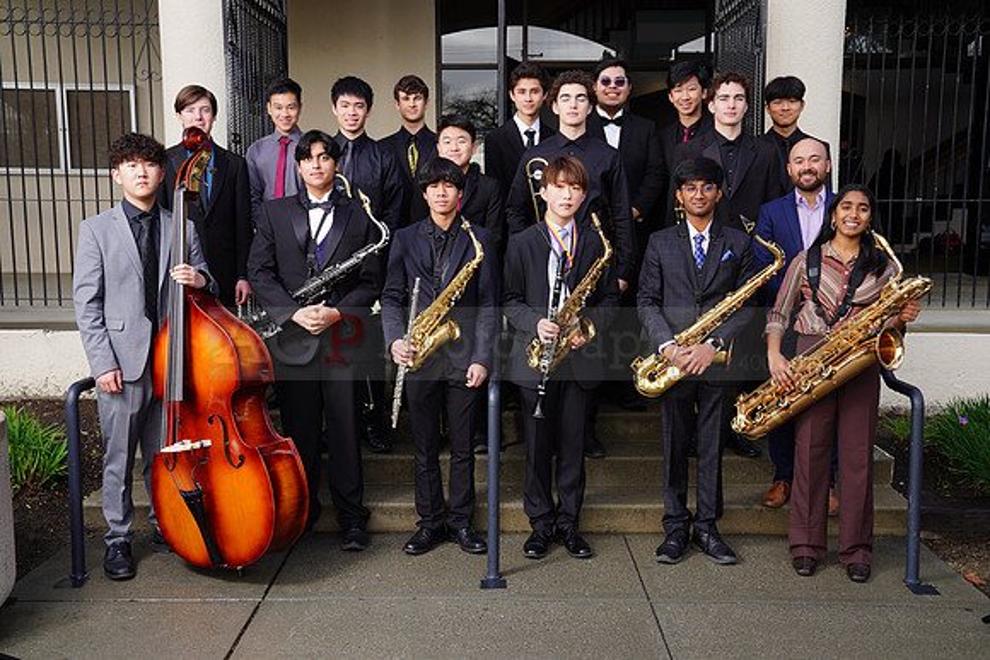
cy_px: 330
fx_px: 1045
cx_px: 495
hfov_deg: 50.7
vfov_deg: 35.1
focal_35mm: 38
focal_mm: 38
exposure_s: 1/200
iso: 200
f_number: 6.3
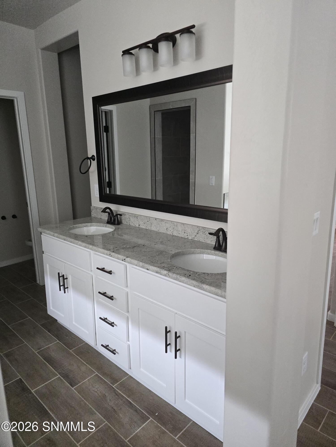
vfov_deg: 73.9
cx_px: 168
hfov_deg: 58.9
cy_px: 224
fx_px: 298
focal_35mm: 23
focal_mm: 6.3
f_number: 1.7
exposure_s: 1/120
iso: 500
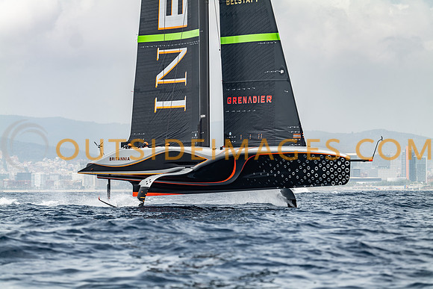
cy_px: 144
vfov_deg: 6.9
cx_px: 216
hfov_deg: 10.3
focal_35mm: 200
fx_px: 2406
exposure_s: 1/1250
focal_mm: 200
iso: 100
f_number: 4
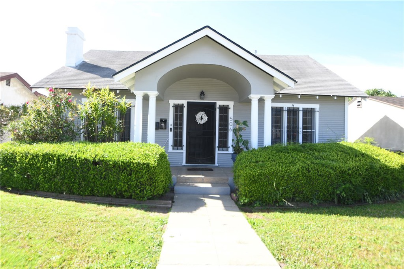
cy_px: 134
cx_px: 202
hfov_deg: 78.6
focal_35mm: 22
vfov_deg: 57.2
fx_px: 247
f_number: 4
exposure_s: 1/250
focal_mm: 15
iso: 100
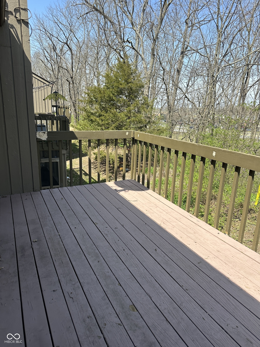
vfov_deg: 71.6
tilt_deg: -14.8
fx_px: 240
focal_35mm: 24
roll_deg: -2.0
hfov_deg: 56.8
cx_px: 130
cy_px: 174
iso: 80
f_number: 1.78
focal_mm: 6.86
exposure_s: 1/1845
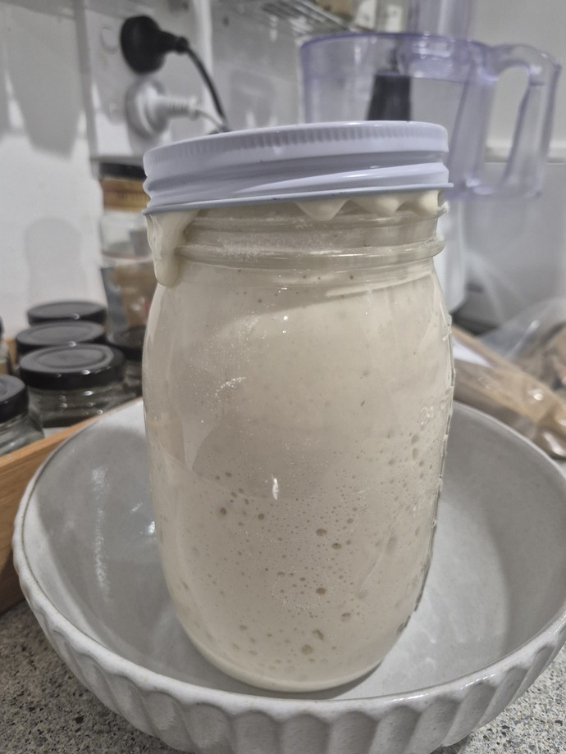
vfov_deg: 73.9
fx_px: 501
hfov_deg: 58.9
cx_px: 283
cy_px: 377
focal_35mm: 23
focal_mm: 5.4
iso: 640
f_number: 1.8
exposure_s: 1/100
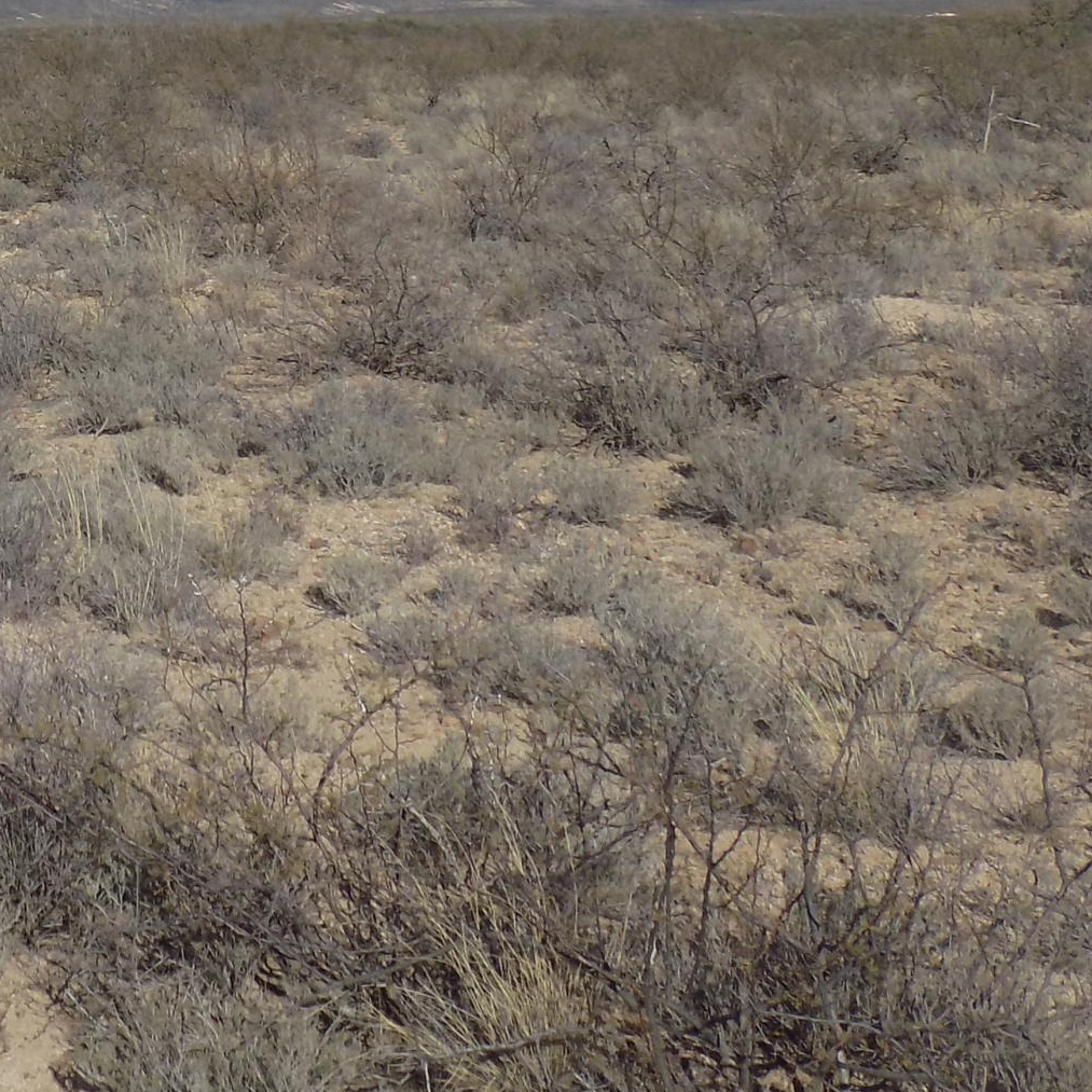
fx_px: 3176
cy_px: 276
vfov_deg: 19.4
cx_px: -138
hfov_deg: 18.7
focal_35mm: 89
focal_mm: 6.1
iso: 80
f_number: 10.9
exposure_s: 1/160
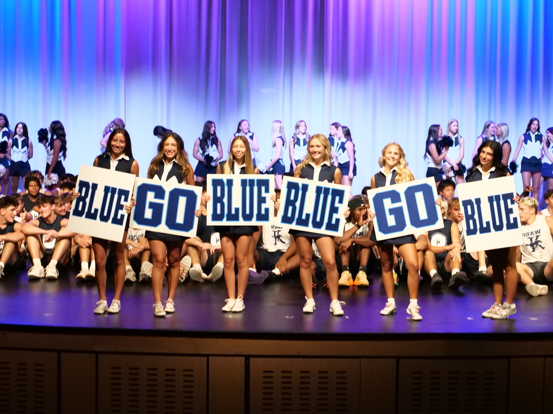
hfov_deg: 25.0
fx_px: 1246
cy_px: 207
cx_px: 276
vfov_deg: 18.9
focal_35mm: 78
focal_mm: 39
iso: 3200
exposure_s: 1/80
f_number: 4.5
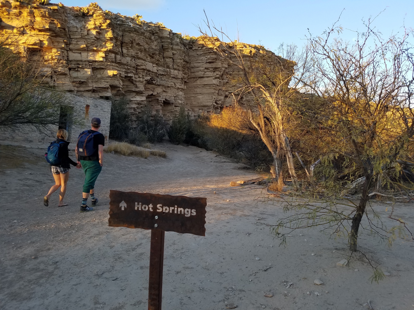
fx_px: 311
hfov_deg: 67.3
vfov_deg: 53.1
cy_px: 155
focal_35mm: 26
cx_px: 207
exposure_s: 1/333
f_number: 1.7
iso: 50
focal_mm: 4.2
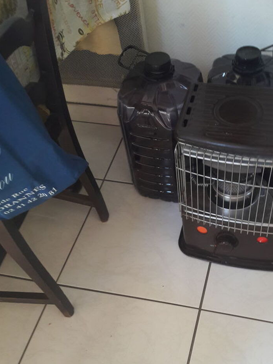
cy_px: 239
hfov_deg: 35.4
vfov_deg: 46.2
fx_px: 421
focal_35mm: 40
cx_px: 193
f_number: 1.9
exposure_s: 1/33
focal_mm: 3.7
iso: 125
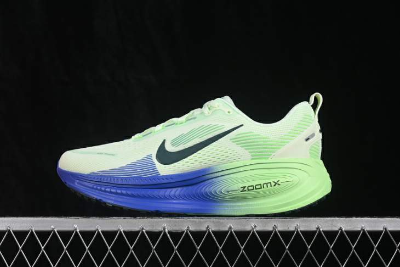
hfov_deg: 27.0
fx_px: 833
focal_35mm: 75
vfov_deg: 18.2
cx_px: 200
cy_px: 134
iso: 160
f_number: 8
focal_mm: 50
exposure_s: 1/80
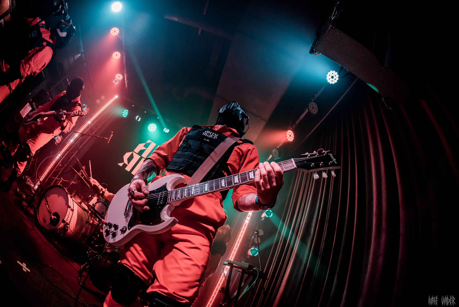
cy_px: 154
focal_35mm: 15
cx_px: 230
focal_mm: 15
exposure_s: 1/250
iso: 2000
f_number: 3.5
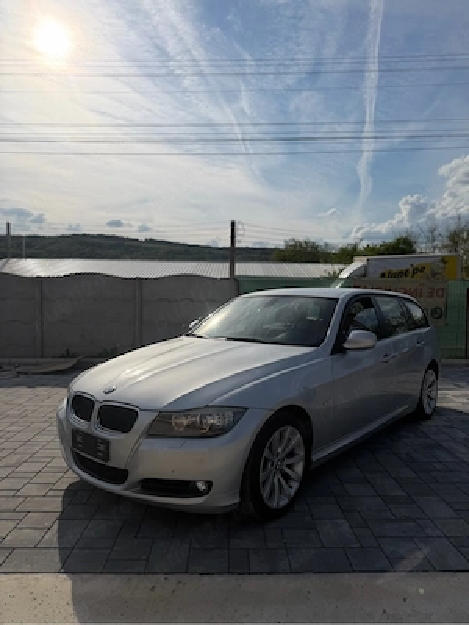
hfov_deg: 56.8
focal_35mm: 24
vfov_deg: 71.6
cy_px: 312
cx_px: 234
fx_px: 434
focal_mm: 6.76
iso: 100
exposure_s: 1/22727
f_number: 1.78
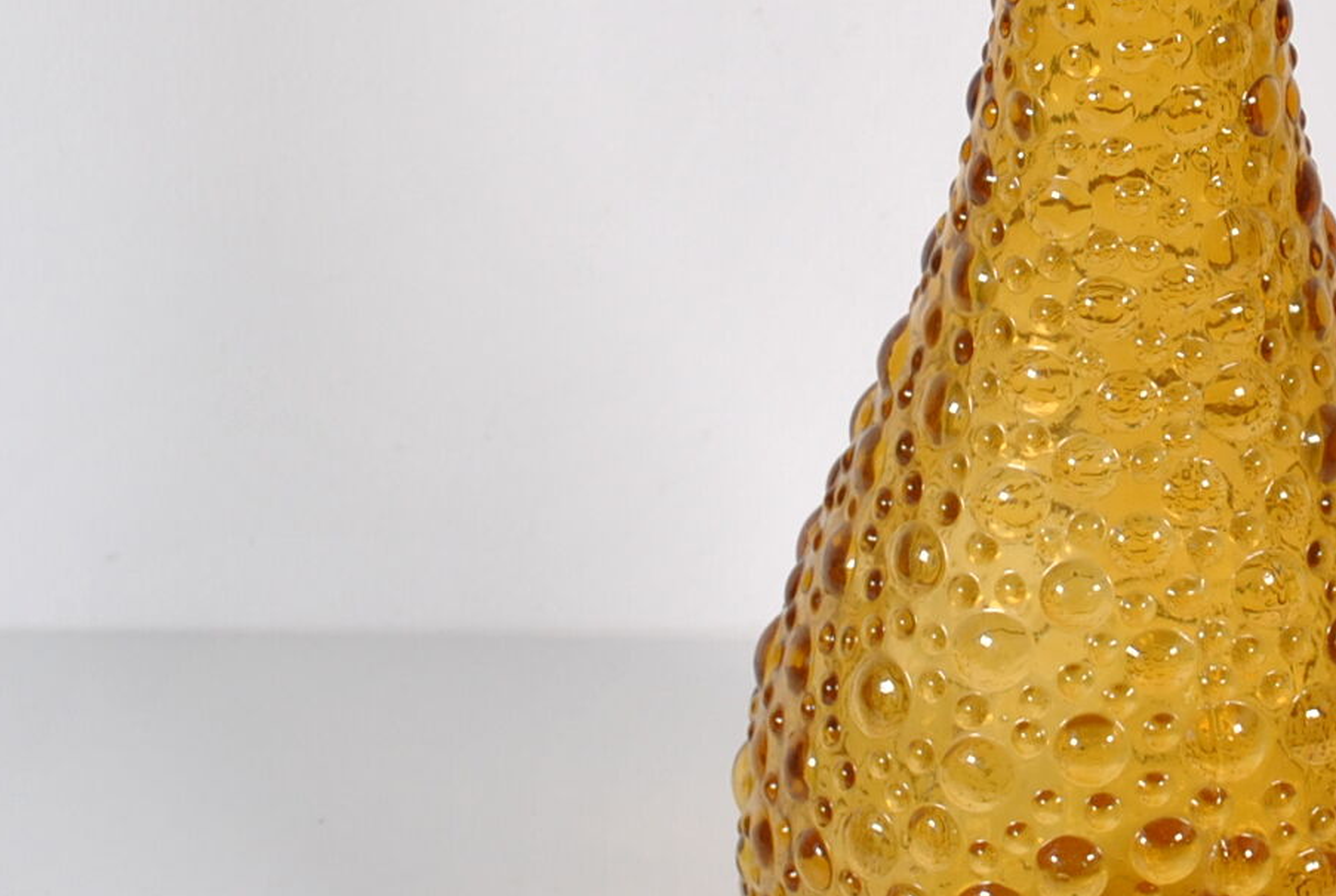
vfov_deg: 12.9
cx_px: 1087
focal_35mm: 106
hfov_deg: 19.0
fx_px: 3941
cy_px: 123
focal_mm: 22
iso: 200
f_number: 5.6
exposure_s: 1/125
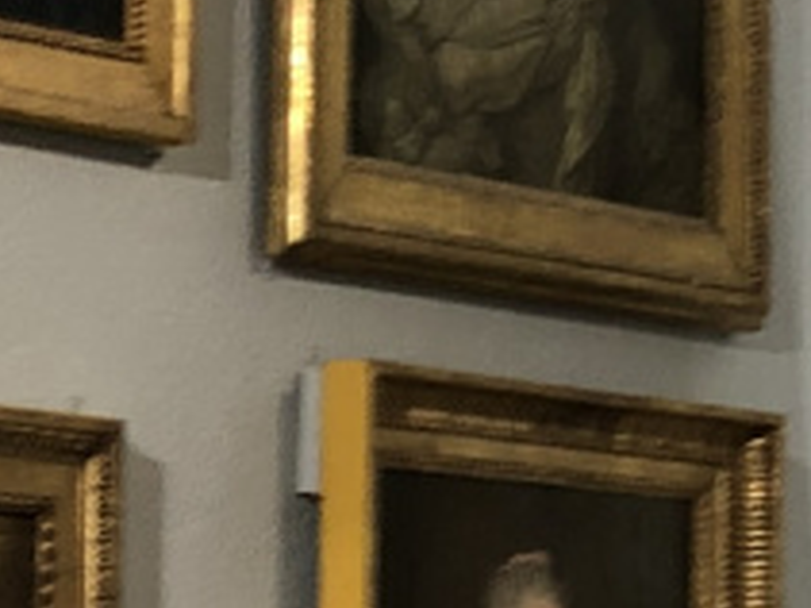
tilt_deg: +5.4
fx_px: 4964
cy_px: 462
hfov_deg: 9.3
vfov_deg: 7.0
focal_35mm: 212
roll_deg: -0.7
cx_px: -69
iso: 32
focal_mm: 3.99
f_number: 1.8
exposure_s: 1/20
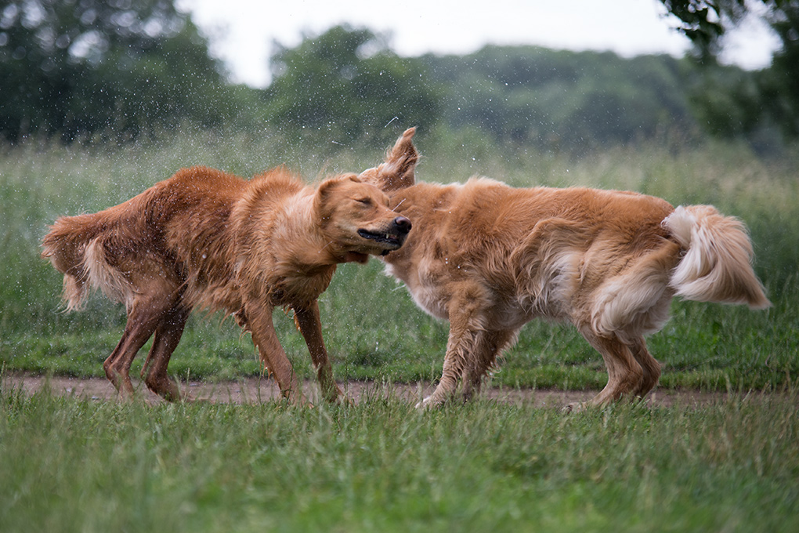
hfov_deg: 15.8
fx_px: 2885
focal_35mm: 130
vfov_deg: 10.5
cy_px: 266
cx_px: 400
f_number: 2.8
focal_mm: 130
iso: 500
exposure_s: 1/1000
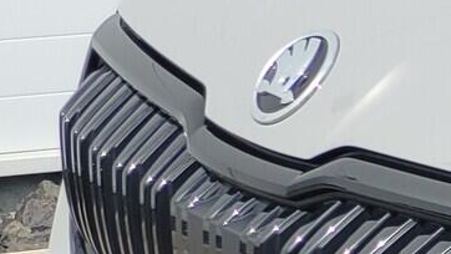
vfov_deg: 3.7
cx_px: 880
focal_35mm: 329
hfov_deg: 6.4
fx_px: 3936
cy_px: 489
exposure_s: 1/852
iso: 25
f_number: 2.4
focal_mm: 7.12
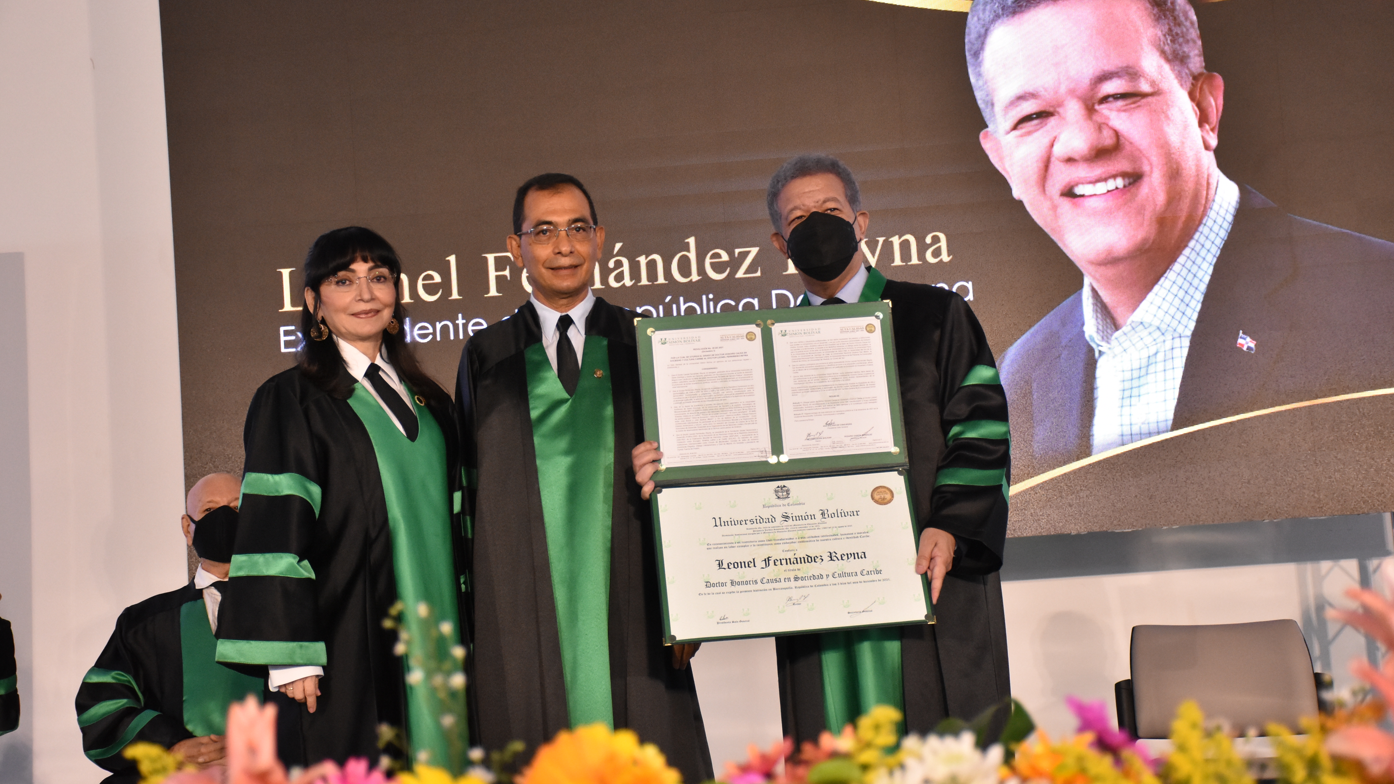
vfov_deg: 19.1
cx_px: 697
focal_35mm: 63
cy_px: 427
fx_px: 2329
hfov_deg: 33.3
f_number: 4.5
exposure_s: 1/80
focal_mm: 40
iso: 2000
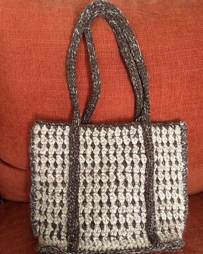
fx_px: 240
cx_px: 100
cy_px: 138
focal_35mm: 32
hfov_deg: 45.8
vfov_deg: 55.6
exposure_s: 1/24
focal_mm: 4.12
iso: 320
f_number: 2.2
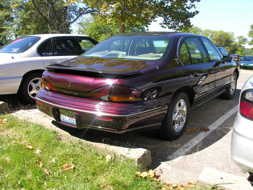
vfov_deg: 40.7
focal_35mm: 35
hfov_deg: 52.6
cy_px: 95
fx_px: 256
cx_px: 126
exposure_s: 1/130
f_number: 4.5
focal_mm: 8.9
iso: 50
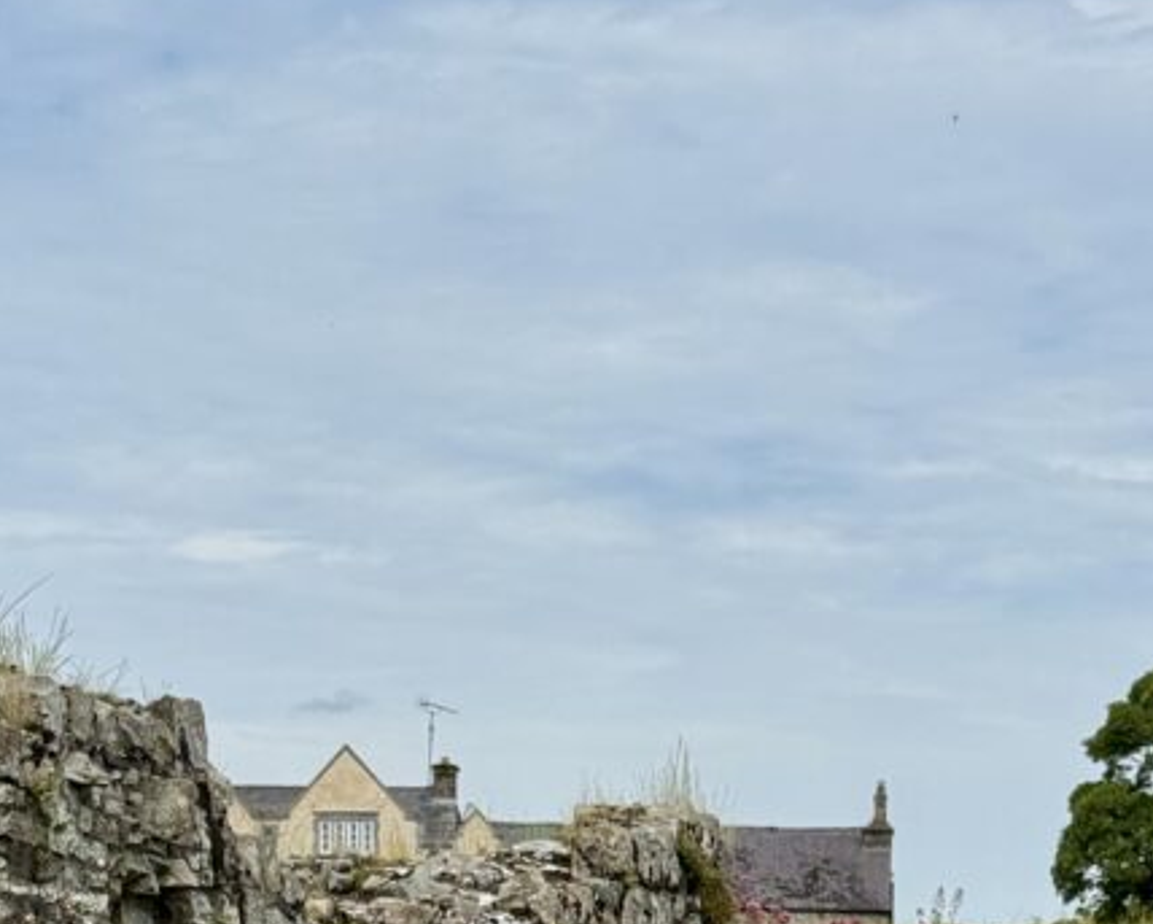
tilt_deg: -2.0
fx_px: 3825
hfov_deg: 17.0
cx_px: 894
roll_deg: -2.2
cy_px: 1301
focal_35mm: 112
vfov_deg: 13.2
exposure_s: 1/5848
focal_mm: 6.76
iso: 64
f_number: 1.78
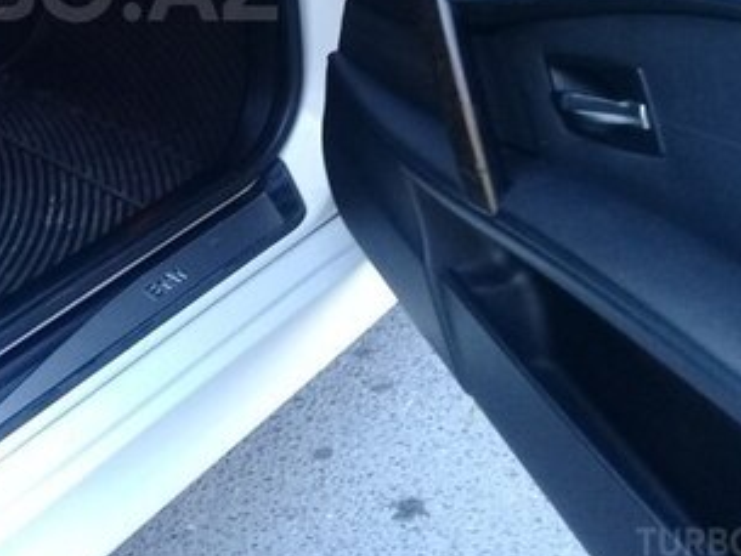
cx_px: 29
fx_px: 1435
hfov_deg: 27.6
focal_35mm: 67
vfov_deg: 21.1
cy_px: -16
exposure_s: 1/50
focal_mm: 3.3
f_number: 2.2
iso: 80
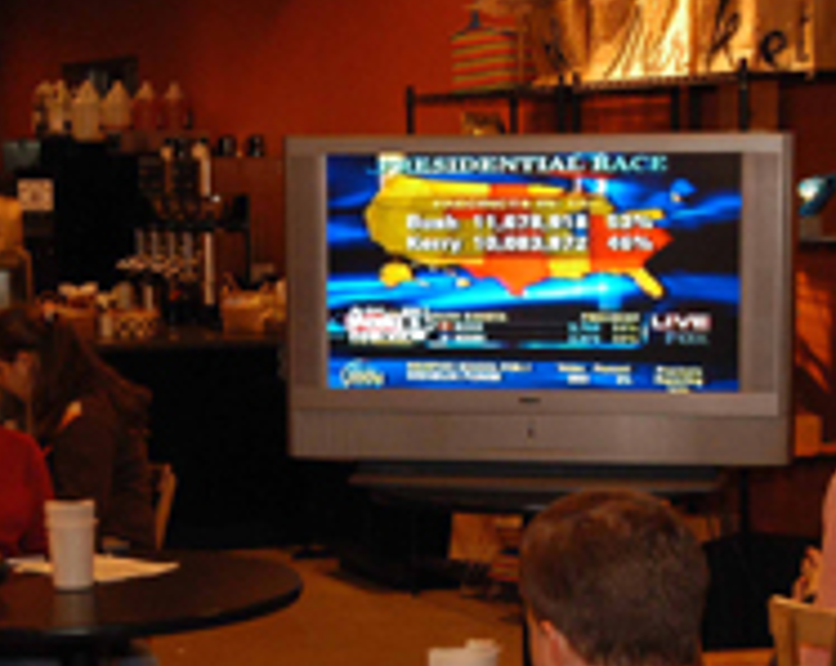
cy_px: 570
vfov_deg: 14.5
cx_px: 465
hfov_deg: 18.3
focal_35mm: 105
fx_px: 2597
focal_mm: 31
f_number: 4.5
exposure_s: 1/40
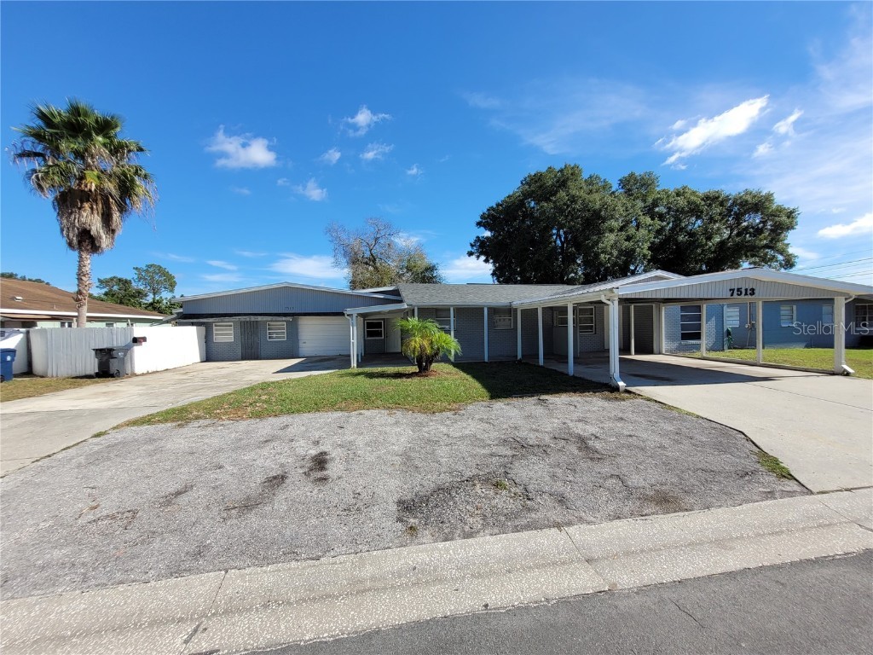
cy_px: 328
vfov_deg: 89.9
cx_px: 436
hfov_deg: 106.2
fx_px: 328
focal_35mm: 13
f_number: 2.2
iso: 40
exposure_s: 1/1414
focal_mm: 1.74
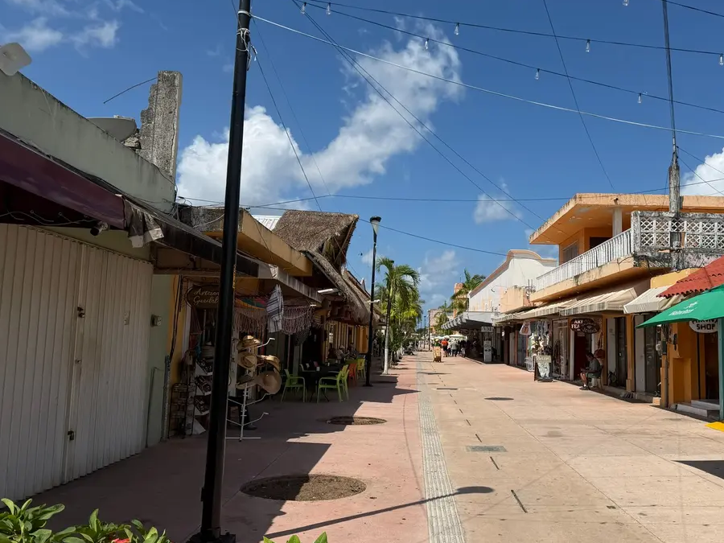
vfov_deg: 44.2
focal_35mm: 32
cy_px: 269
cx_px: 470
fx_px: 669
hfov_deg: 55.9
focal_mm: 6.76
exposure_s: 1/8130
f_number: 1.78
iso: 80
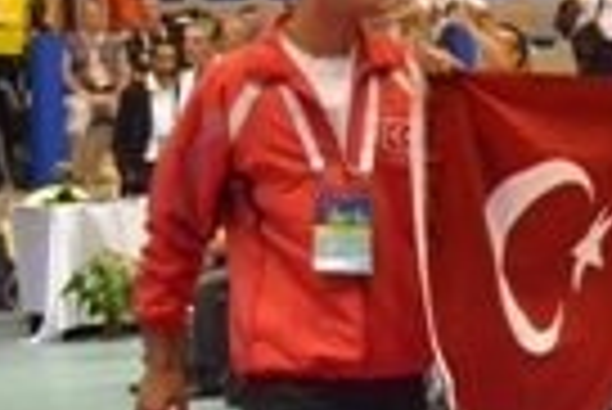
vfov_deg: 6.9
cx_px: 806
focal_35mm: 198
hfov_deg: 10.2
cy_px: 43
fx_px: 3370
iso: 3200
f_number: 5
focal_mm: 40
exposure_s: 1/160
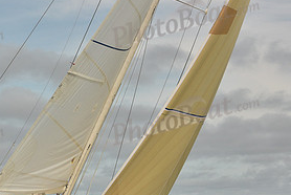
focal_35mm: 146
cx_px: 59
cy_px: 187
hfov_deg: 14.0
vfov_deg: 9.4
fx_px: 1181
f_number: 6.3
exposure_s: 1/1000
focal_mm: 70
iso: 320
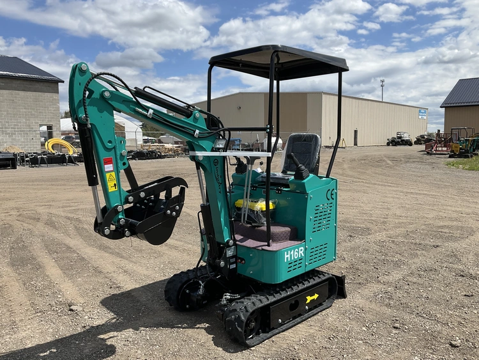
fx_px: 401
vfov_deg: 48.3
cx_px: 240
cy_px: 180
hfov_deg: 61.6
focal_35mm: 29
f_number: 1.8
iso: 25
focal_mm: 3
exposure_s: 1/2320
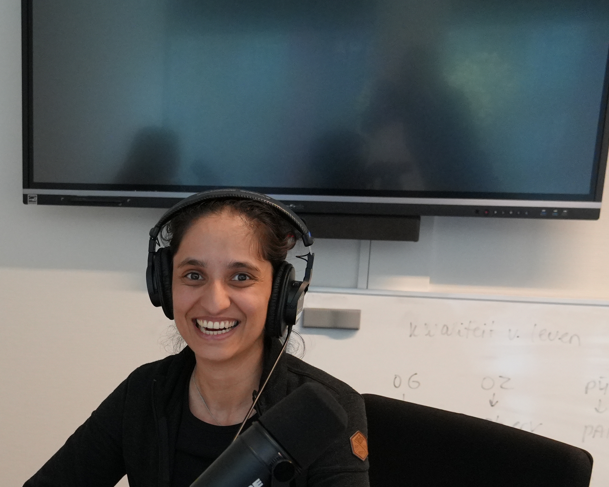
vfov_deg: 24.8
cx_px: 37
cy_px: 412
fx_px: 1081
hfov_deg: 29.8
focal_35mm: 60
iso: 2000
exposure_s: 1/160
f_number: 4
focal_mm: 18
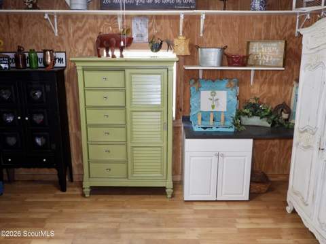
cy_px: 122
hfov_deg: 56.9
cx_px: 163
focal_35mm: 32
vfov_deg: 44.1
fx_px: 301
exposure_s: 1/6
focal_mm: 5.8
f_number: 3.2
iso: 400
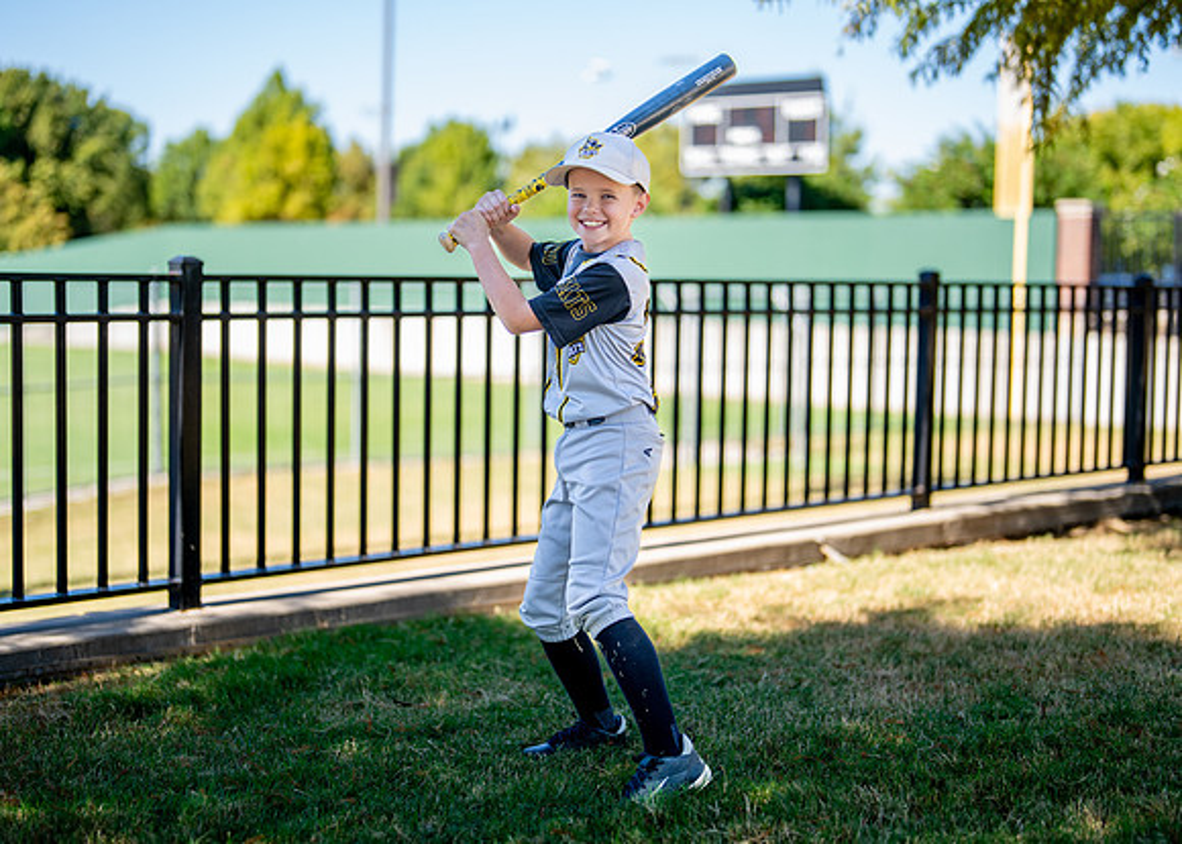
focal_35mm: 58
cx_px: 595
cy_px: 406
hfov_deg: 33.9
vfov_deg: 24.5
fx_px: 1941
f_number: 1.2
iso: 100
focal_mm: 50
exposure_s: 1/2000
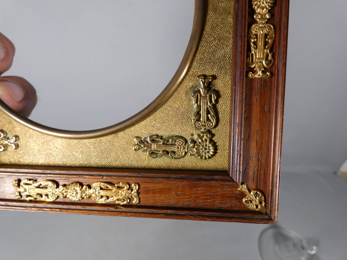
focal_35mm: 21
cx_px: 174
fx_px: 211
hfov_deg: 79.0
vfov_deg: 63.4
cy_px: 130
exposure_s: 1/60
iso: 80
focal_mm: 3.7
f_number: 2.8
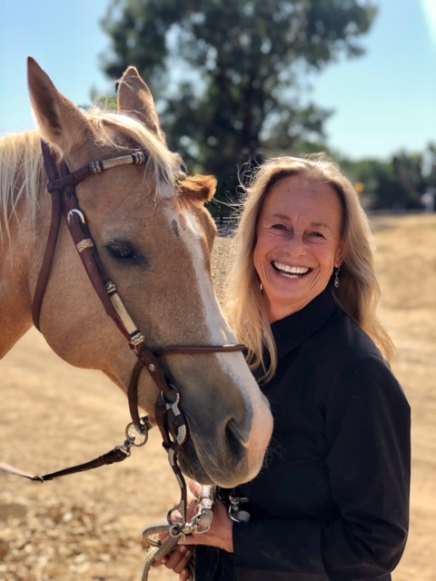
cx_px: 218
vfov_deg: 33.8
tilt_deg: -6.1
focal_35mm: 57
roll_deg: +1.3
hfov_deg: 25.7
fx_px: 957
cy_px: 290
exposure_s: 1/155
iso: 20
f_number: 2.8
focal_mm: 6.6
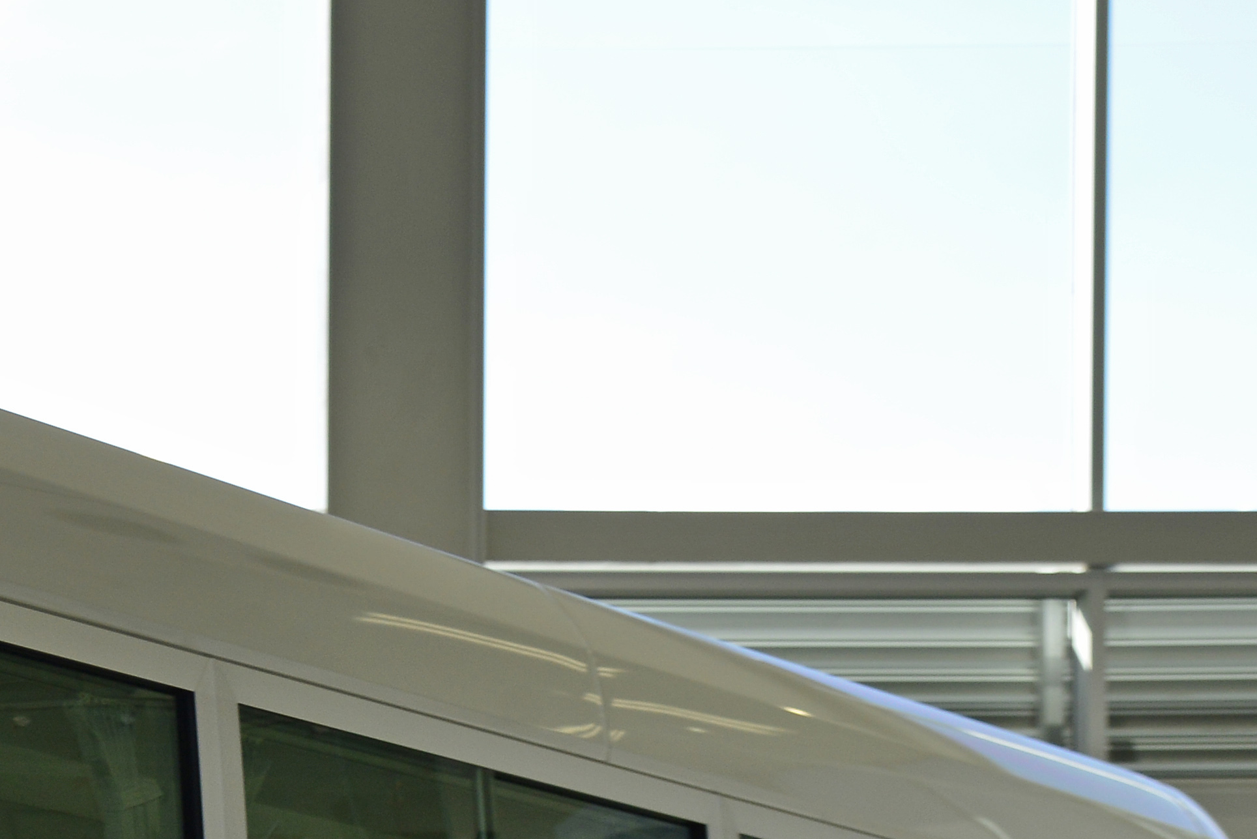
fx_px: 5064
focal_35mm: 145
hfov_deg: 13.2
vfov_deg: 9.1
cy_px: 1424
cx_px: -756
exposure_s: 1/160
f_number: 6.3
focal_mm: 38
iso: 320
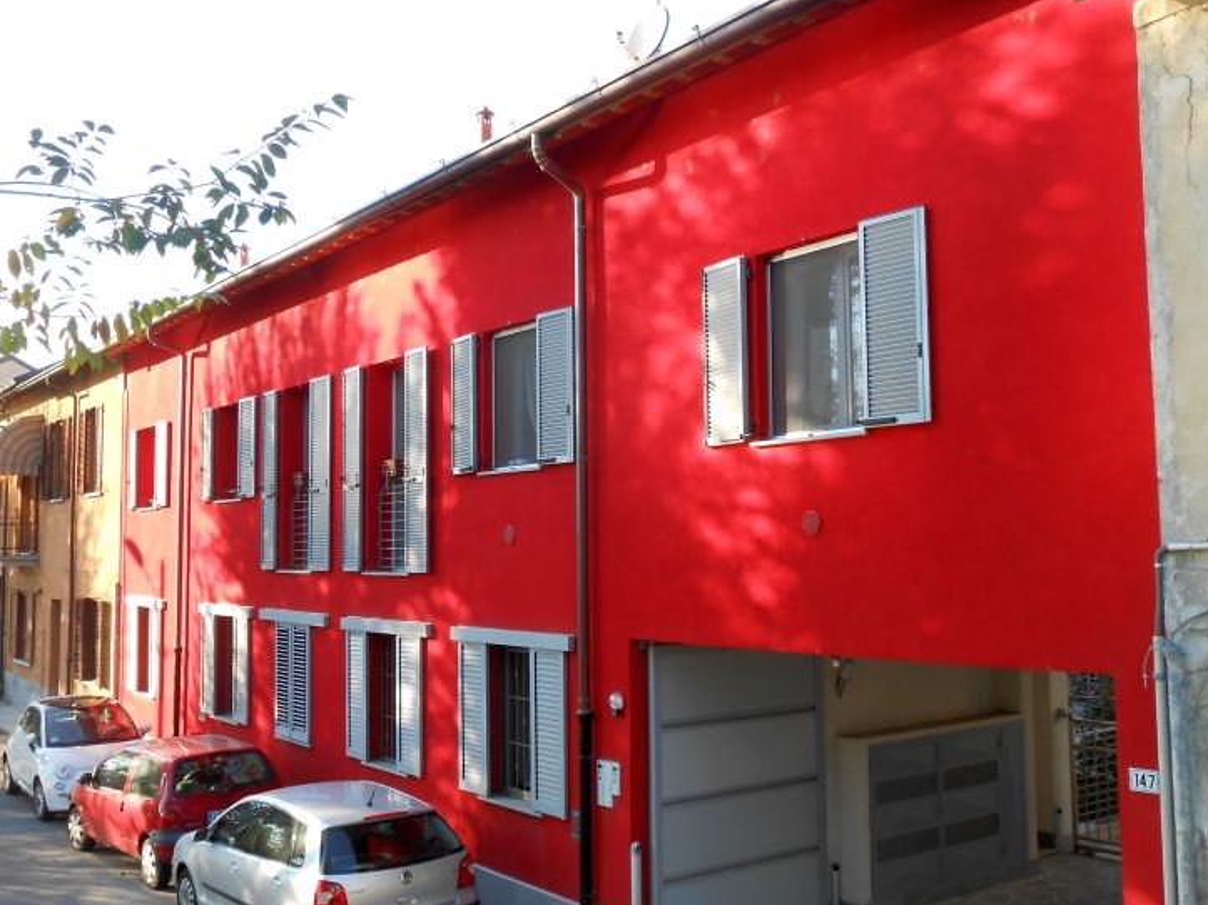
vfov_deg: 41.8
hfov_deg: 53.9
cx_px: 549
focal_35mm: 34
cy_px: 470
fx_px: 1186
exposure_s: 1/100
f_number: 3.5
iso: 80
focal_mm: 4.6
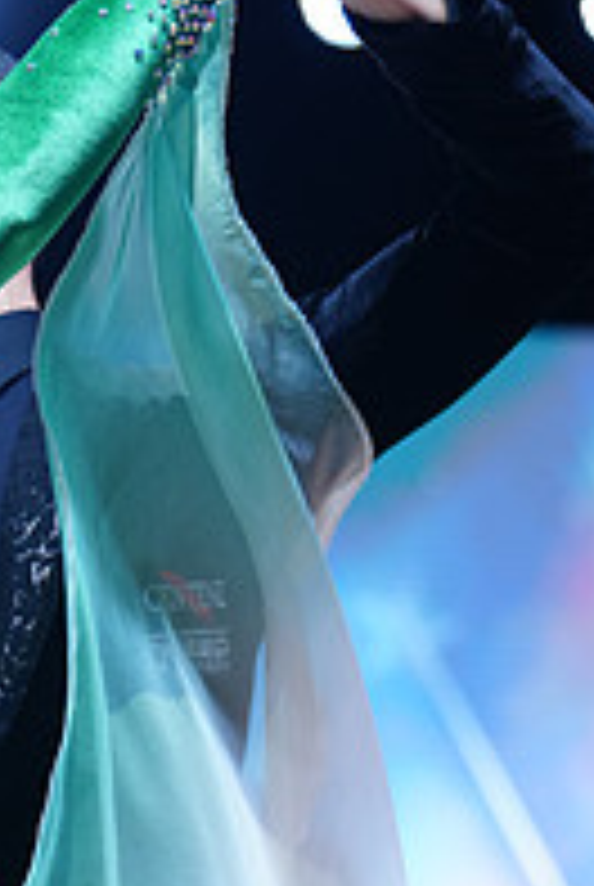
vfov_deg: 9.8
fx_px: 5080
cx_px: -182
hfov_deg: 6.6
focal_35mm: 206
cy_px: 1156
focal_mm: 70
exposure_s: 1/500
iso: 640
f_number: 2.8
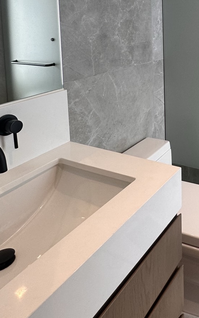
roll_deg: -0.1
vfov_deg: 51.5
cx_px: 213
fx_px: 295
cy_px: 46
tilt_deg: -5.8
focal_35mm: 34
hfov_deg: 33.1
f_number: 2.2
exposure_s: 1/120
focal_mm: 2.22
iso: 125
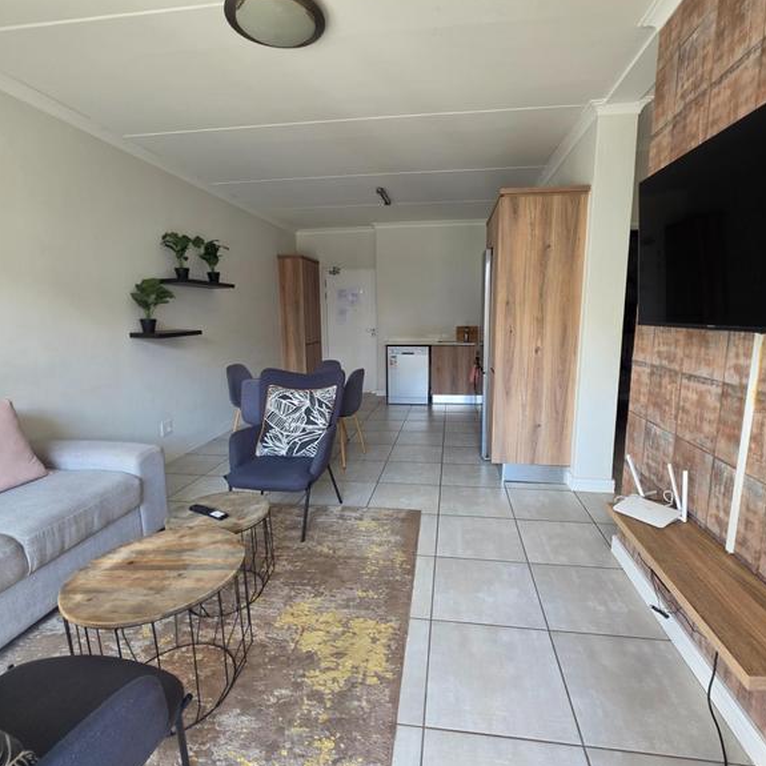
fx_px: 401
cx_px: 400
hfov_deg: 87.4
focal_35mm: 16
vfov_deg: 87.4
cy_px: 384
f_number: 1.9
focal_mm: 2.2
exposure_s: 1/100
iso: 100
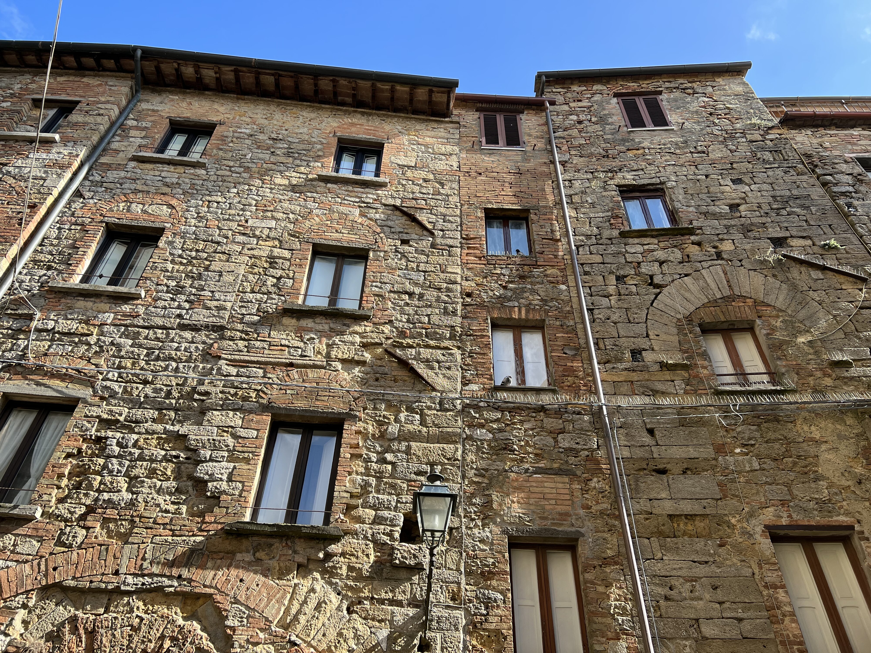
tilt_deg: +43.9
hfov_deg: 67.3
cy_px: 326
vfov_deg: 53.1
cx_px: 436
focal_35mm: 26
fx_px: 654
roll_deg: -2.8
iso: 50
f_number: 1.5
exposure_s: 1/1100
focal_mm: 5.7
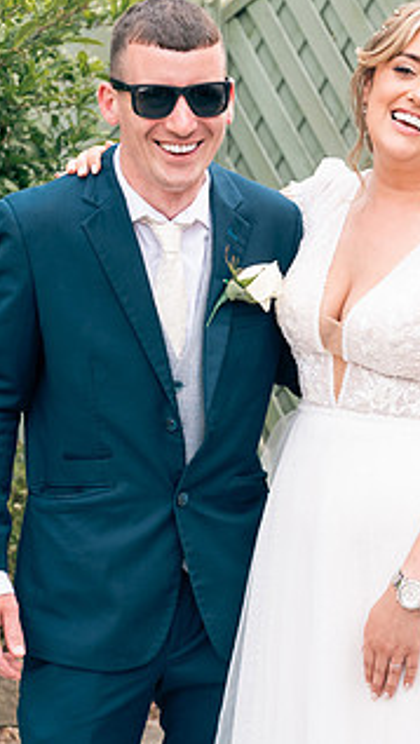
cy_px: 311
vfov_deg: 16.0
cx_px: 397
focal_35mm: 134
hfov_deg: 9.0
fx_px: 2645
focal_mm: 70
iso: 160
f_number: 6.3
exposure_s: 1/160
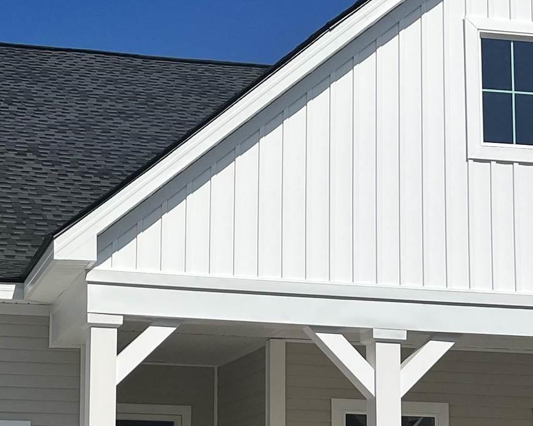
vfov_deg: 16.7
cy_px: 355
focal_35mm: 91
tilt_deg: +6.7
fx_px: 1435
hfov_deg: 20.7
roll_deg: -2.0
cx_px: 91
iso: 50
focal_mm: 5.7
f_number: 1.5
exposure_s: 1/14286
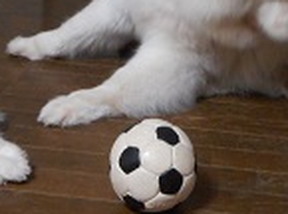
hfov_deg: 23.6
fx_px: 689
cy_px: -16
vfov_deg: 17.2
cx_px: 161
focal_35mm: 83
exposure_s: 1/8
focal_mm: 4.5
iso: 400
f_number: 3.7
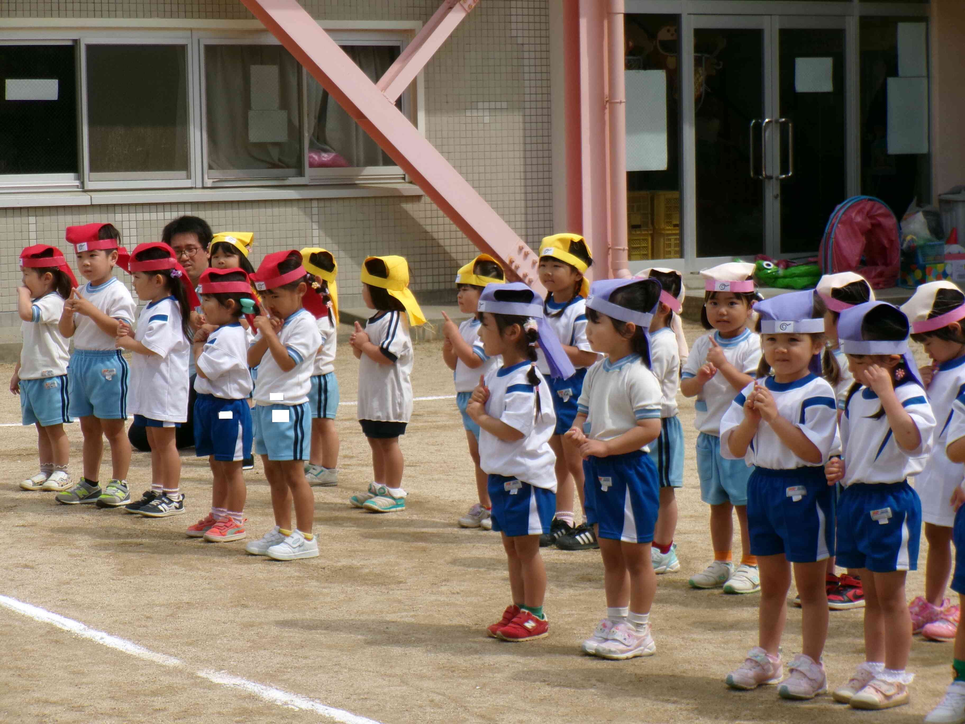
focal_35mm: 115
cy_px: 362
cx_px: 482
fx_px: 3206
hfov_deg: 17.1
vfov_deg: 12.9
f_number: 6.2
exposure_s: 1/550
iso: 100
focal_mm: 20.6
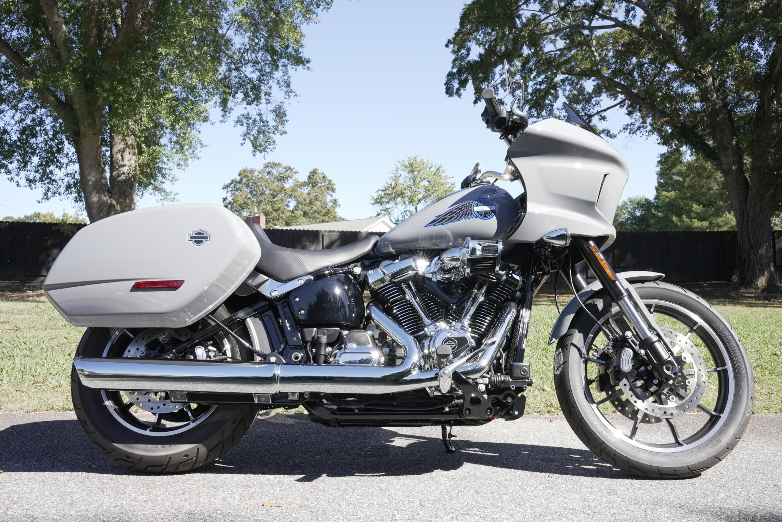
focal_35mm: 33
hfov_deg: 56.6
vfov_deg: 39.6
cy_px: 261
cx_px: 391
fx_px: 726
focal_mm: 33.4
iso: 800
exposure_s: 1/250
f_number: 11
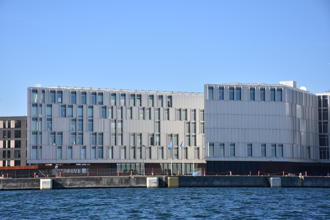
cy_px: 110
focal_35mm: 105
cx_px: 165
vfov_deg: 13.0
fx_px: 962
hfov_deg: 19.5
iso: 320
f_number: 8
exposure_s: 1/1000
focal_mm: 70
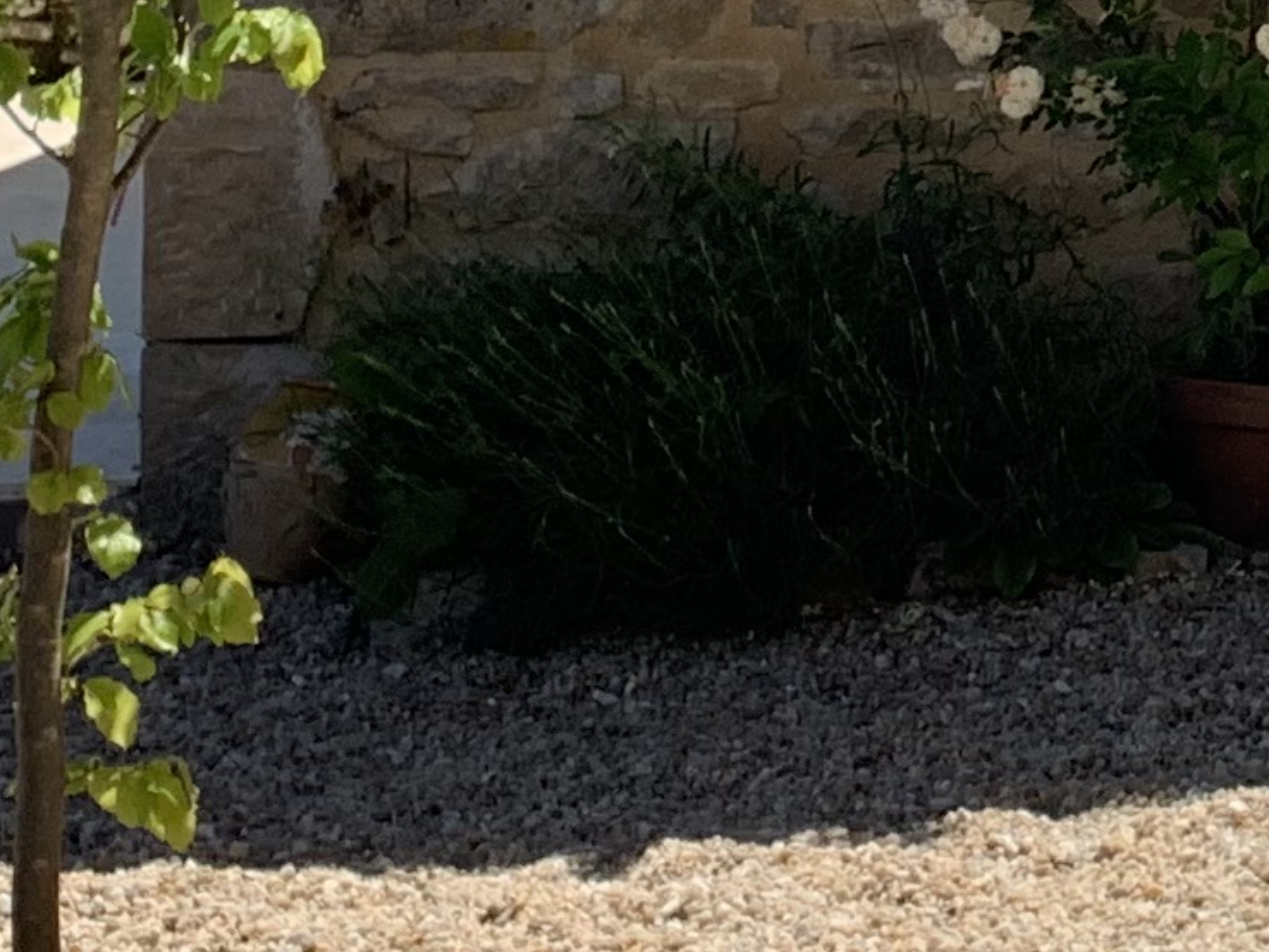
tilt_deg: +4.9
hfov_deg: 13.2
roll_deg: +0.6
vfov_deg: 9.5
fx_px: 5207
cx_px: 1874
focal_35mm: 142
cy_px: -1205
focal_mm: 4.25
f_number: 1.8
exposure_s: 1/1205
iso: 25
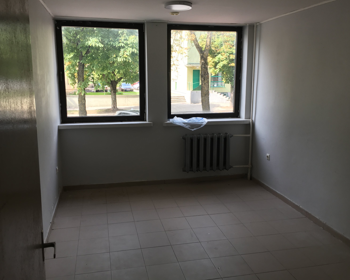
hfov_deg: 57.2
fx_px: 321
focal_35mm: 31
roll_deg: +0.9
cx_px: 170
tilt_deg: -9.6
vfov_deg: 47.1
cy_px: 136
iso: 25
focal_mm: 4.15
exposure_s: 1/100
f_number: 2.2
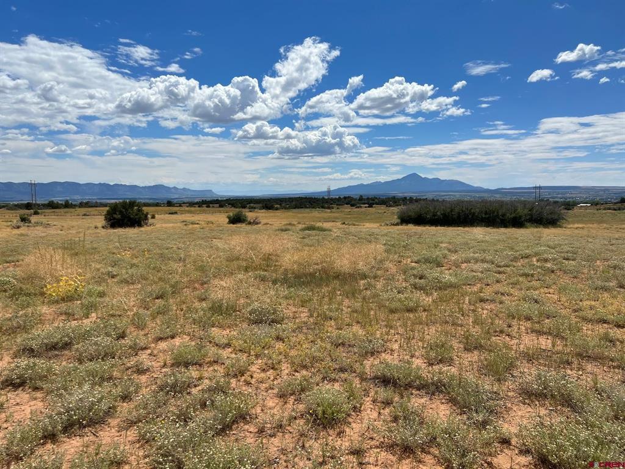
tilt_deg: -6.5
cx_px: 312
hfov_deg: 67.3
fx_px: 469
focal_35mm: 26
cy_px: 234
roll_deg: +0.4
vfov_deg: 53.1
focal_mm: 5.7
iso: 50
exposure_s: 1/9434
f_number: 1.5
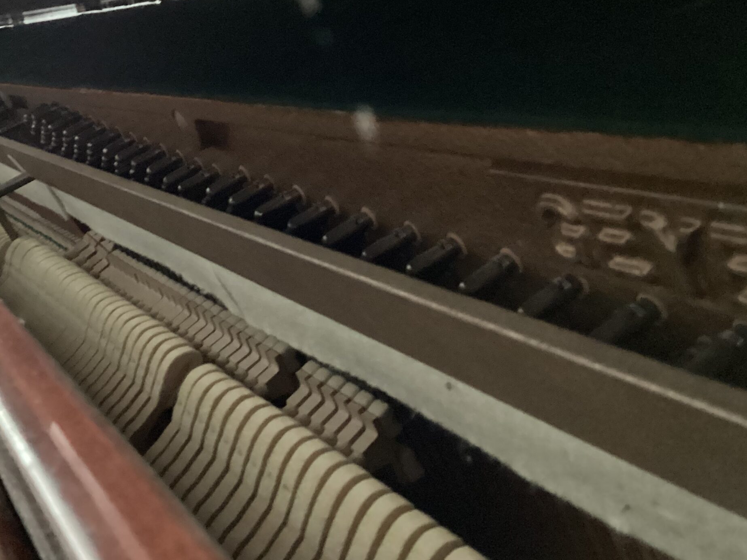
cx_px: 311
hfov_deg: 43.7
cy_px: 230
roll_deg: +26.3
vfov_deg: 33.5
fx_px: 928
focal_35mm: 43
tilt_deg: -22.3
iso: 800
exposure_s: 1/17
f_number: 2.4
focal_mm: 3.3
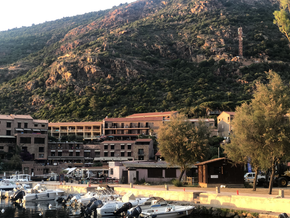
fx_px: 469
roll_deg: +0.7
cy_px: 117
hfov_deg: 34.3
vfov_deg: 26.1
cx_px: 152
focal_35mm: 56
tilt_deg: +5.3
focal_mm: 6
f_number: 2.4
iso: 32
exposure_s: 1/60
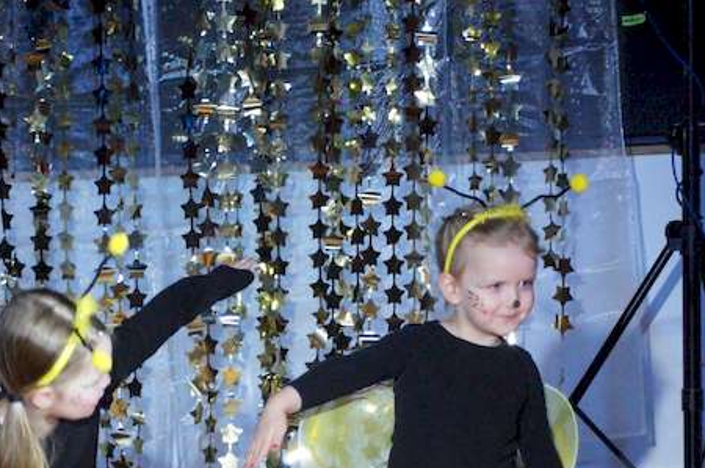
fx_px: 4010
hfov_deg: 10.0
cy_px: 407
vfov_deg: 6.7
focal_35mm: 205
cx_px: 393
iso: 3200
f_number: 5
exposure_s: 1/160
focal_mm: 60
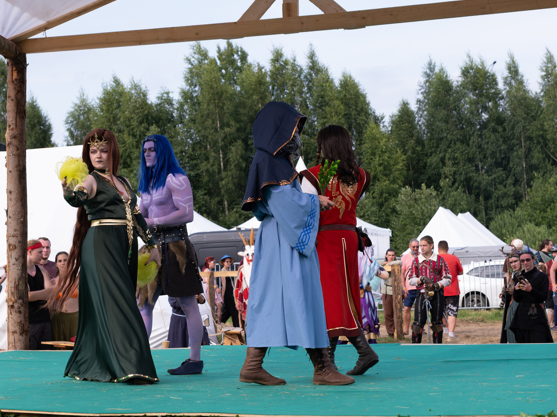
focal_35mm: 71
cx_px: 240
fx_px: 1142
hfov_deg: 27.4
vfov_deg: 20.7
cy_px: 204
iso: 200
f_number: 4
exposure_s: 1/640
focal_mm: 38.8
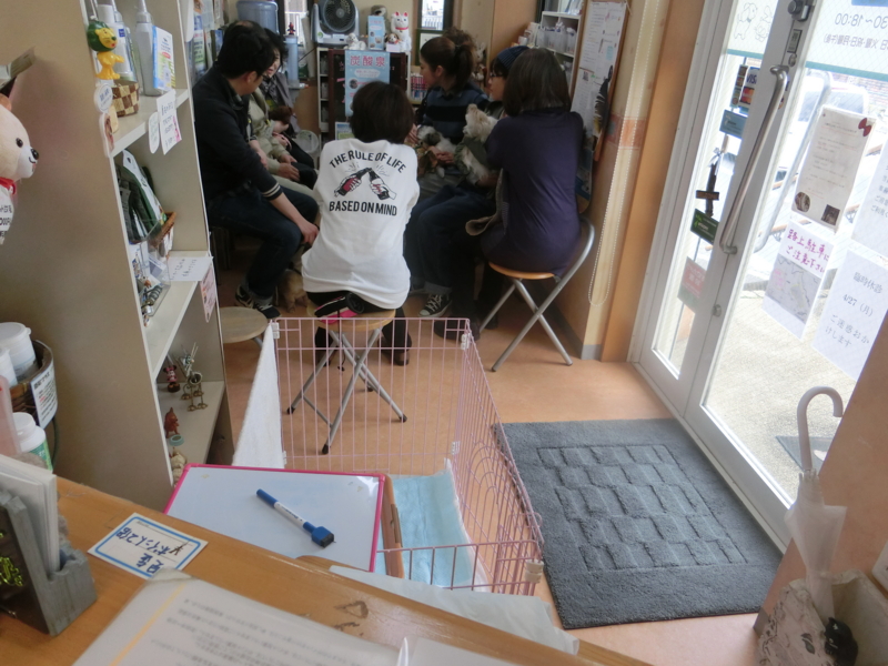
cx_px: 444
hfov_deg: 69.4
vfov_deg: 54.9
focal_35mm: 25
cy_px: 333
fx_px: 641
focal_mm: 4.5
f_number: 3.5
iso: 200
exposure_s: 1/125
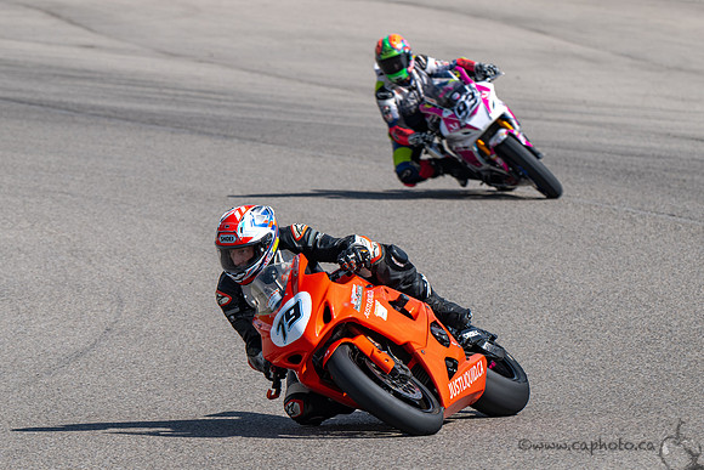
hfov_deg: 4.0
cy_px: 335
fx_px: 10042
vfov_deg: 2.7
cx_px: 312
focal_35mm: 513
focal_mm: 320
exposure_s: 1/800
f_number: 8
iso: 140
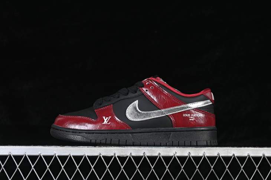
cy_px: 90
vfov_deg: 18.2
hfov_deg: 27.0
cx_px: 136
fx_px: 564
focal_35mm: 75
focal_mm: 50
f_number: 6.3
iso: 160
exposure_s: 1/60
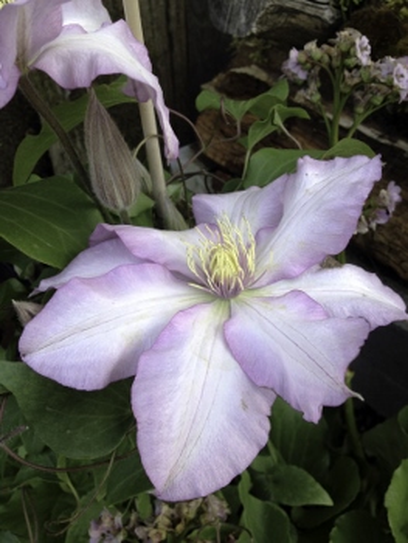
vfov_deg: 52.6
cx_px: 204
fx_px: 549
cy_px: 272
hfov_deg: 40.7
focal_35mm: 35
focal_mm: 4.28
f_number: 2.4
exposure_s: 1/250
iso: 50
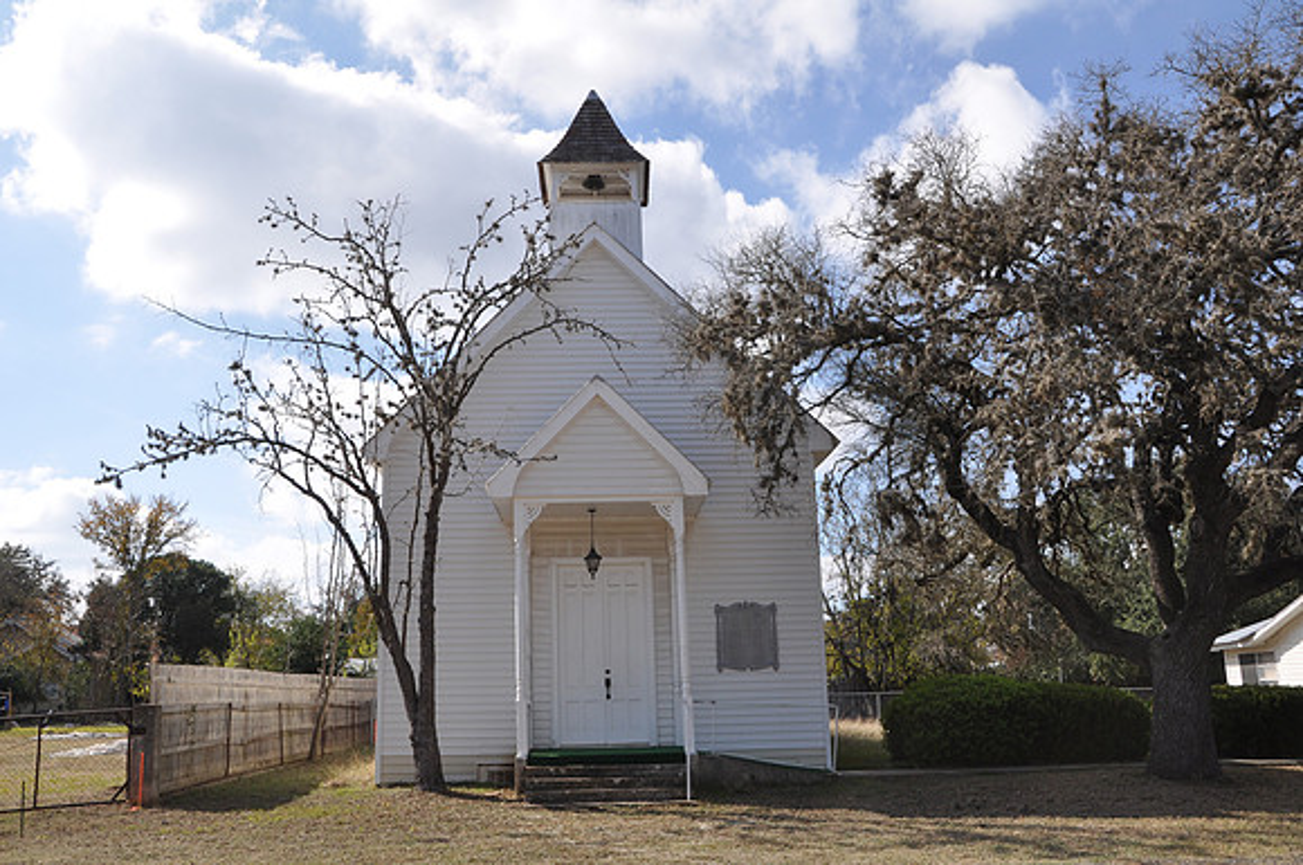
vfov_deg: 39.9
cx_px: 652
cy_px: 432
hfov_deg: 57.3
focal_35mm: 33
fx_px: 1193
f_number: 11
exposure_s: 1/125
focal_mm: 22
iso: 200
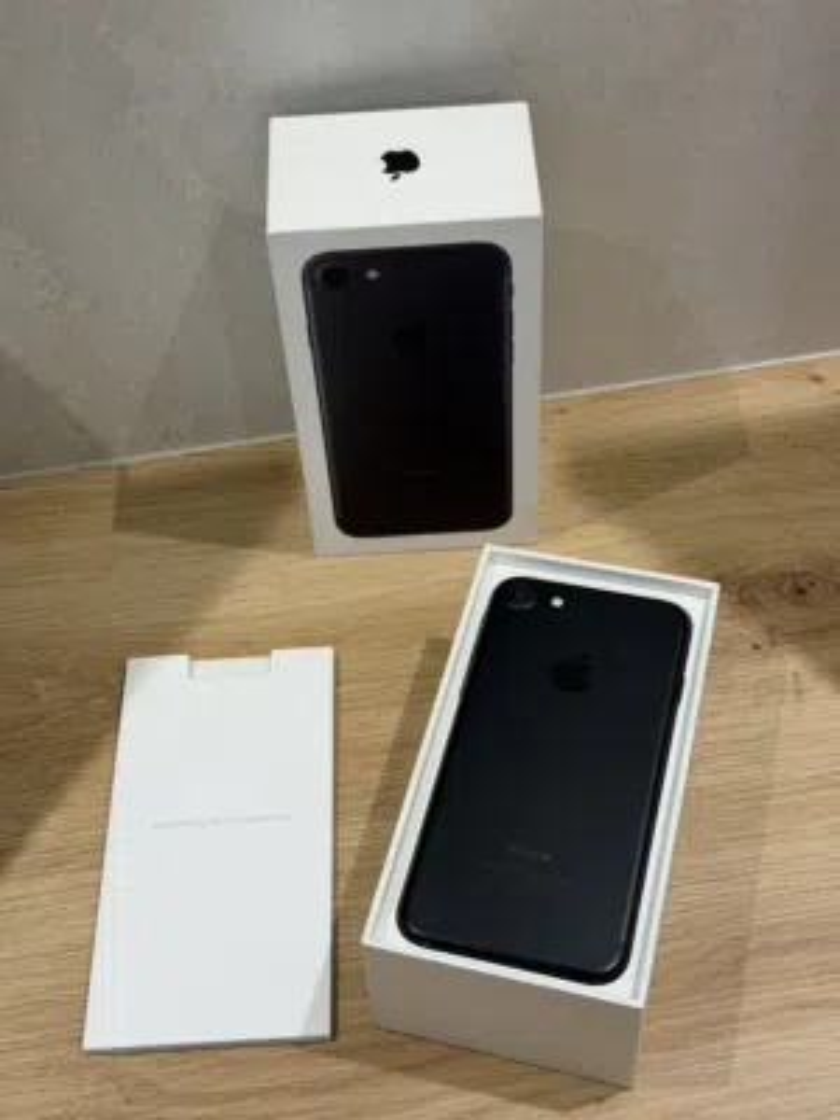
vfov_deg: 39.7
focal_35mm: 48
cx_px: 420
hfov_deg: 30.3
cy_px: 560
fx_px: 1553
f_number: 1.78
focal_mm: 6.76
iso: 50
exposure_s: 1/100
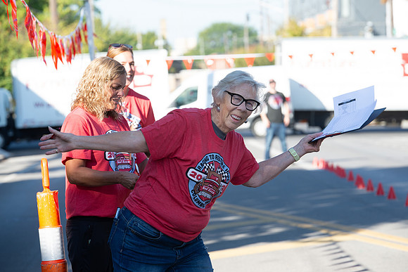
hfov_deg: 12.4
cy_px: 136
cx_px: 204
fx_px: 1870
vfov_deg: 8.3
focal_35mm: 165
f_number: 7.1
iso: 200
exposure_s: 1/250
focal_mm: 165
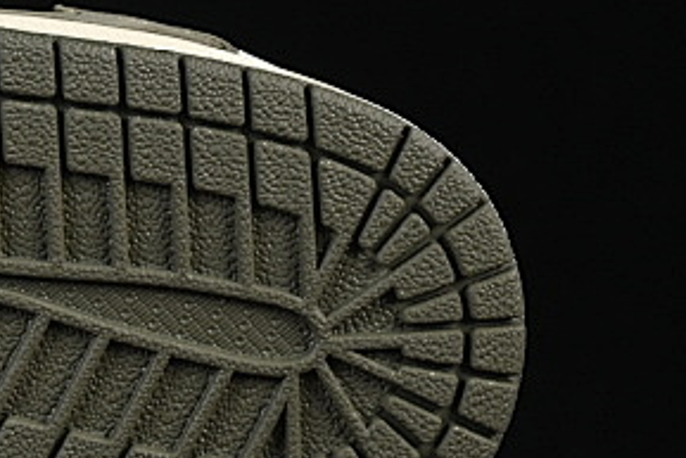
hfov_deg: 7.2
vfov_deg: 4.9
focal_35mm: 280
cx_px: -363
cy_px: 50
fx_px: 5338
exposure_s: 1/60
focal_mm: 50
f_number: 7.1
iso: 160
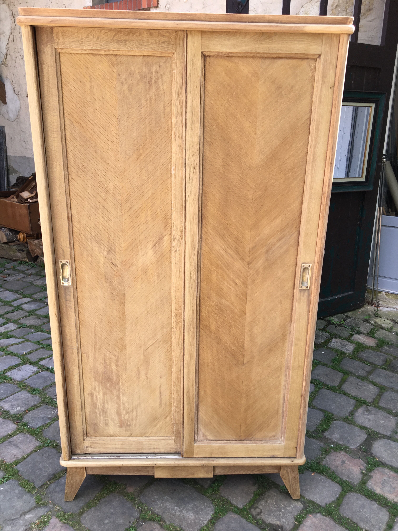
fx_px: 445
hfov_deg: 48.2
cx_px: 199
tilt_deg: -15.8
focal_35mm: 29
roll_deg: -1.2
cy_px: 266
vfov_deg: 61.7
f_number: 2.2
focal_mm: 4.15
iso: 25
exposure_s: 1/128
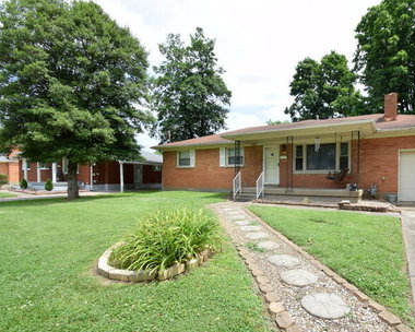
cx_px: 271
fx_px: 233
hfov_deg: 81.0
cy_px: 186
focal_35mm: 19
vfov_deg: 70.6
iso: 200
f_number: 9
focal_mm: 10
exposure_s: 1/320
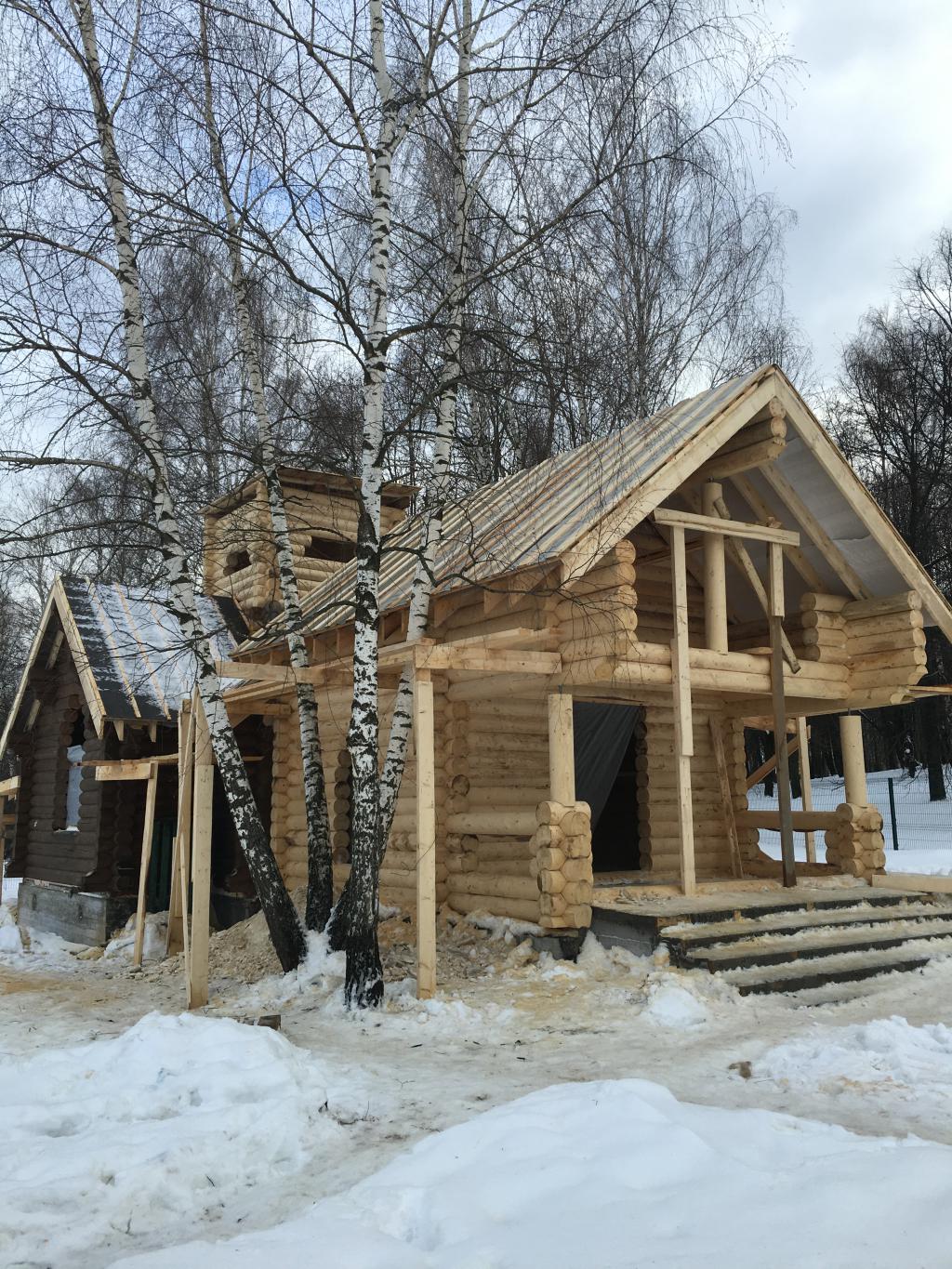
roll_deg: +0.9
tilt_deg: +9.5
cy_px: 634
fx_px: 1063
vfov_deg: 61.7
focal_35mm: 29
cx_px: 476
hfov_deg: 48.2
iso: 25
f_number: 2.2
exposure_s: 1/343
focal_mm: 4.15
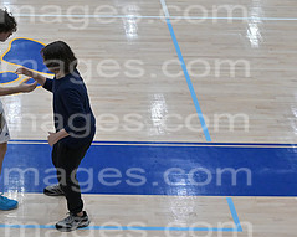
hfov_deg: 16.4
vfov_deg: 13.5
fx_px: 1002
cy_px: 96
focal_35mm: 114
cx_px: -29
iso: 2500
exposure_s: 1/400
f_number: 4
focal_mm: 50
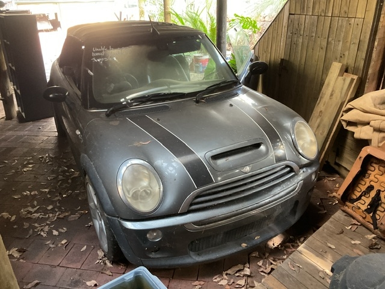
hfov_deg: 61.7
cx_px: 192
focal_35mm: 29
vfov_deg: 48.2
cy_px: 144
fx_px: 323
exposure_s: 1/30
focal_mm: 3
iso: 320
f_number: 1.8
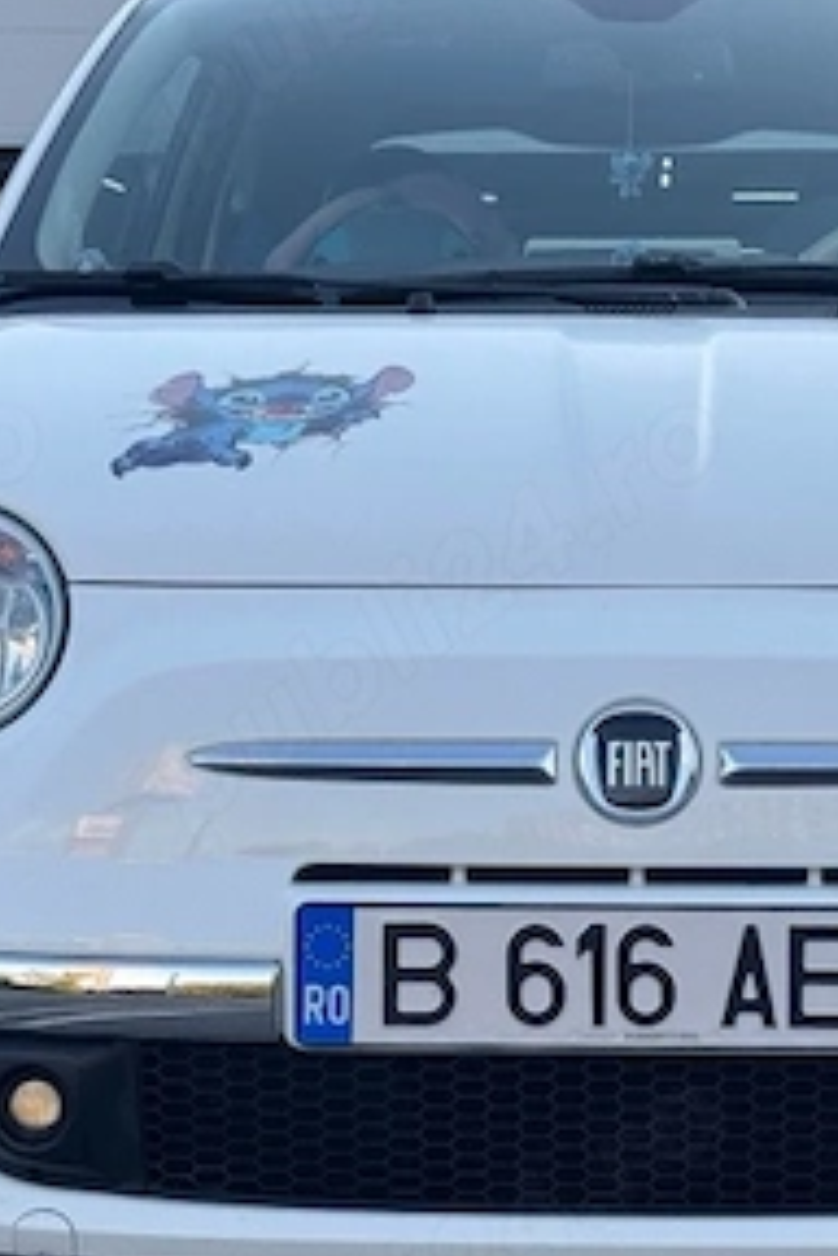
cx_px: 611
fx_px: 3631
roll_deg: +0.3
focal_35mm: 104
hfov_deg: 13.1
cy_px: 632
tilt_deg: -2.9
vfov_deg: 19.6
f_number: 1.78
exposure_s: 1/507
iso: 64
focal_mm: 6.76
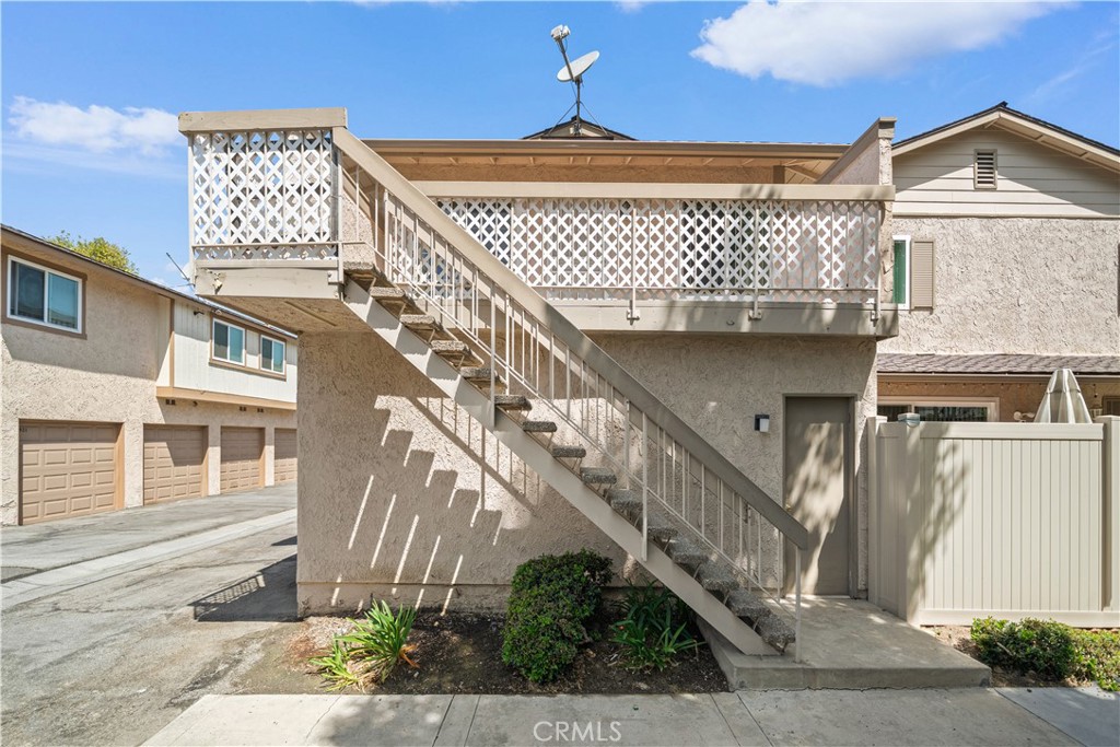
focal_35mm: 13
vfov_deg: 85.4
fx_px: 404
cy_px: 374
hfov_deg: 108.3
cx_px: 560
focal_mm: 13
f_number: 5.6
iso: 640
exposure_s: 1/640
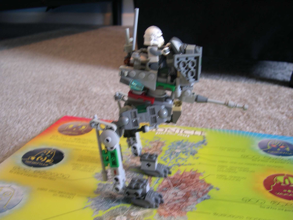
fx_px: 322
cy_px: 110
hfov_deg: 49.0
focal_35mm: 38
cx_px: 146
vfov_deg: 37.7
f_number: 2.8
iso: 104
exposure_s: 1/4.8
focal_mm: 8
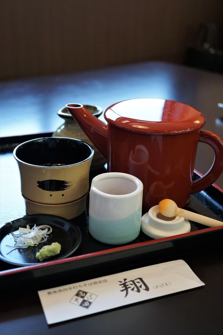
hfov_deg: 29.9
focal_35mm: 45
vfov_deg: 43.6
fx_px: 418
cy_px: 168
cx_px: 112
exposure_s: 1/160
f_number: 4
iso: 400
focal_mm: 30
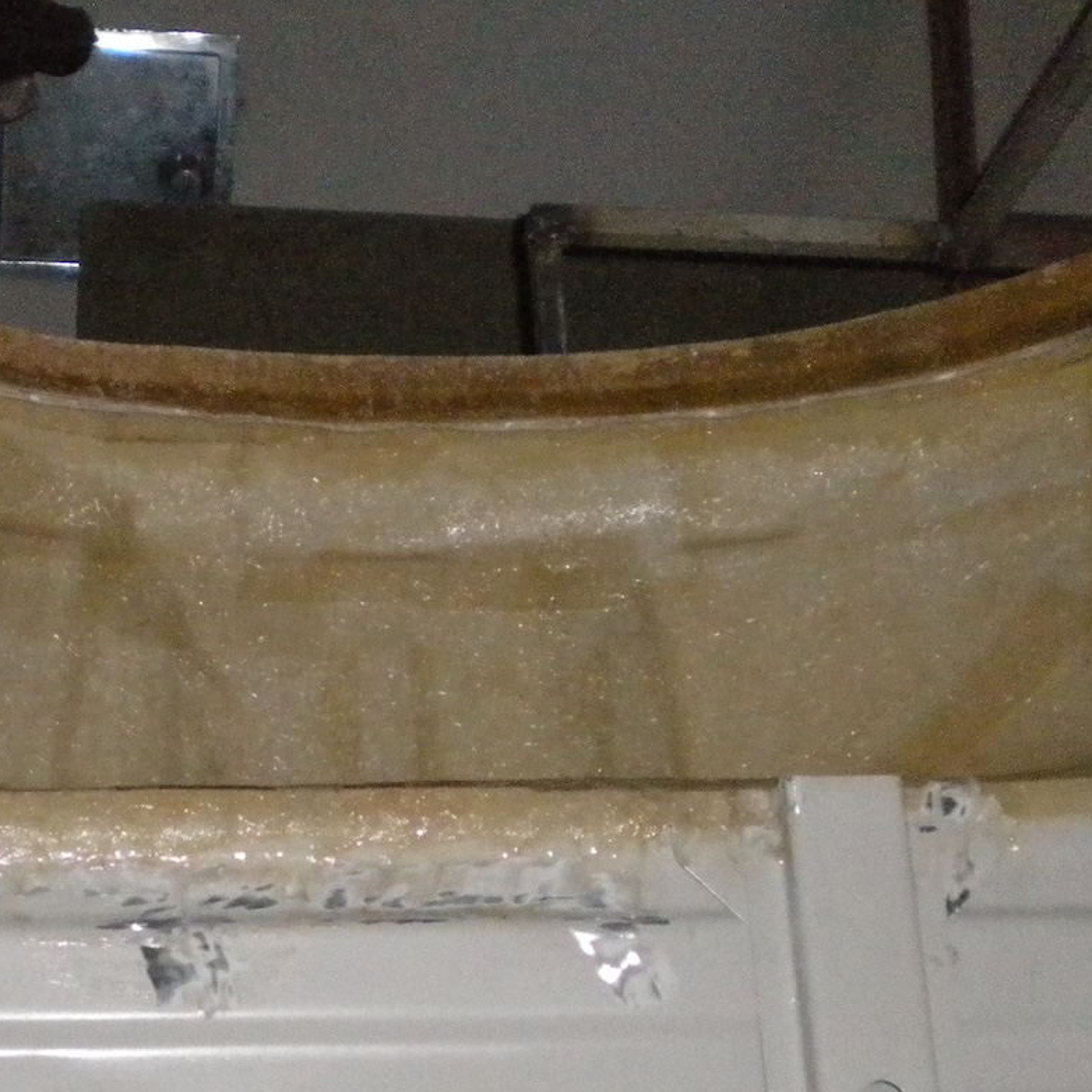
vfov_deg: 22.6
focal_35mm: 76
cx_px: 293
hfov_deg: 22.6
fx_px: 2712
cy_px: 781
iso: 800
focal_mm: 6.3
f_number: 3.1
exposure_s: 1/30
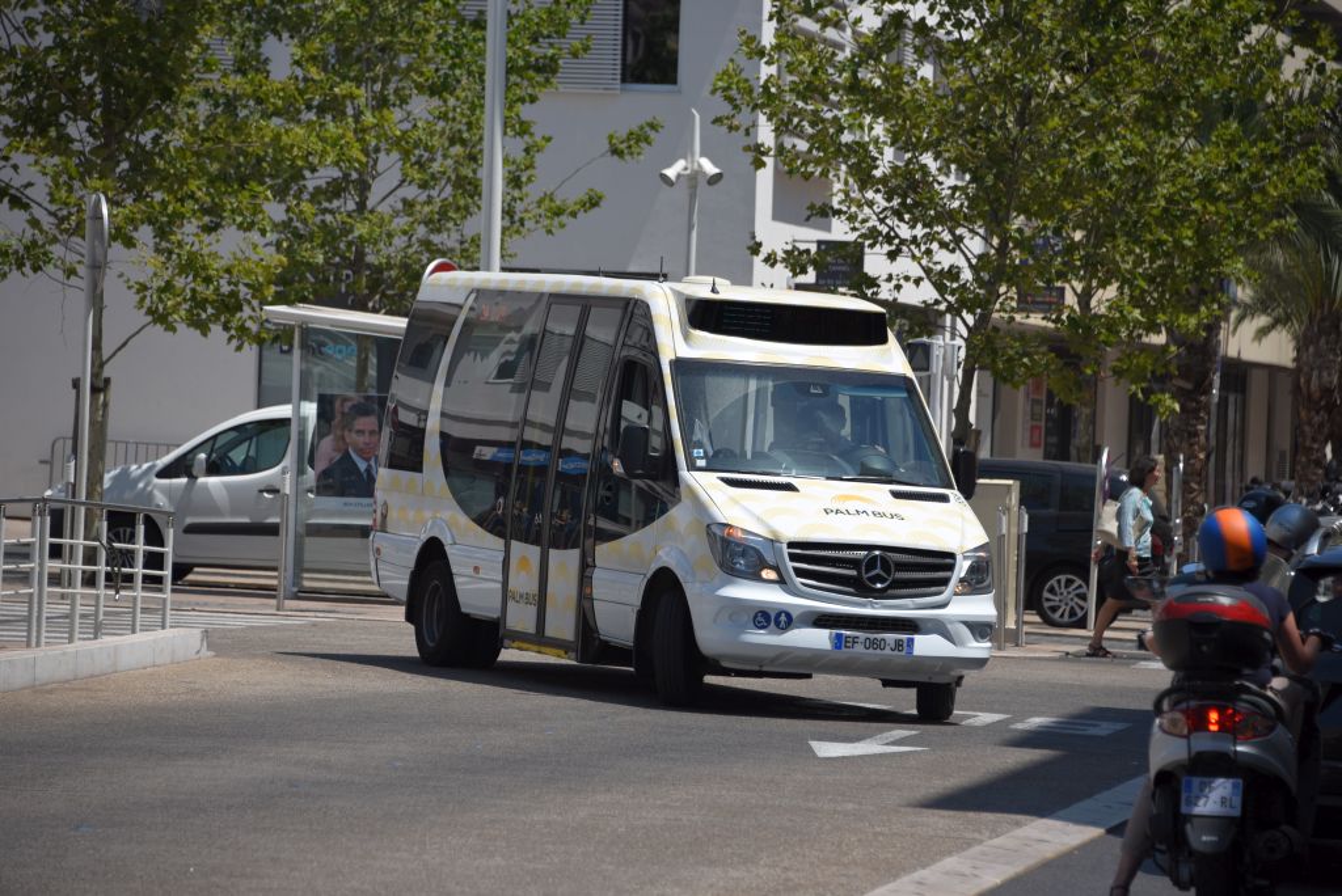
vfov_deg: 6.9
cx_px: 671
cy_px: 448
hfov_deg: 10.3
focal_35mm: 200
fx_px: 7459
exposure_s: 1/800
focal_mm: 200
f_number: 5.6
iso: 100
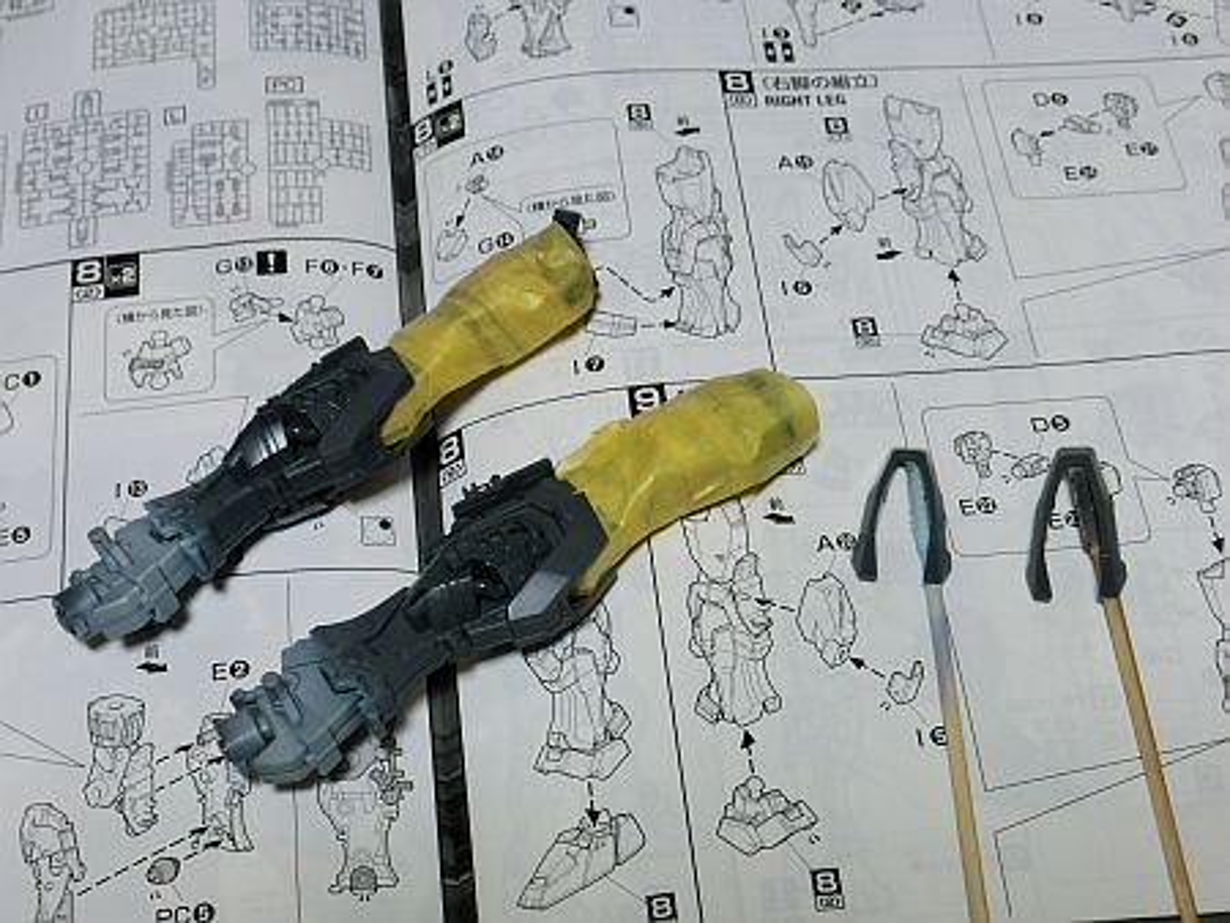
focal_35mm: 59
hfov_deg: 32.7
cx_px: 615
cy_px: 462
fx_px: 2098
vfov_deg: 24.8
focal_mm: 10.5
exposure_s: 1/60
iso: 640
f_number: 3.8
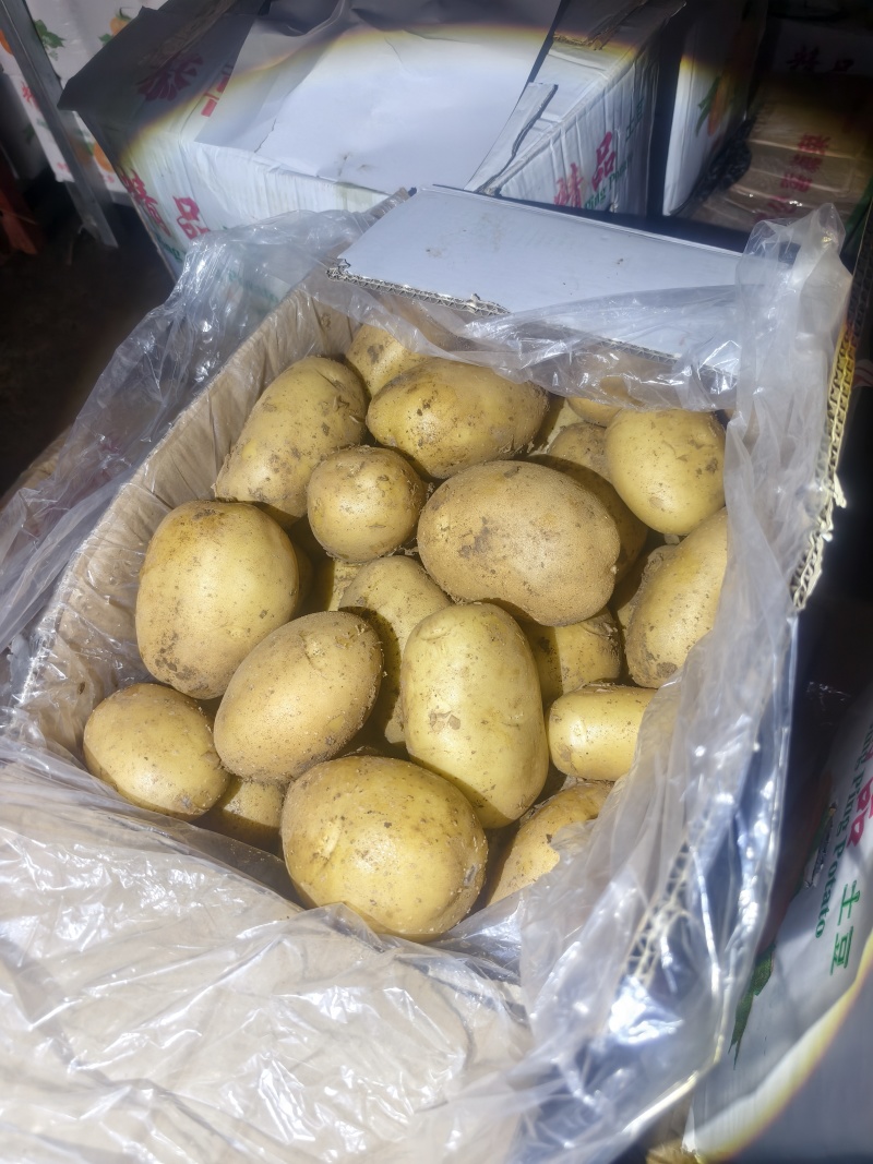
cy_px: 582
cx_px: 436
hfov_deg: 58.9
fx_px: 774
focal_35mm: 23
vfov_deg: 73.9
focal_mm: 5.6
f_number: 1.57
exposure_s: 1/115
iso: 320
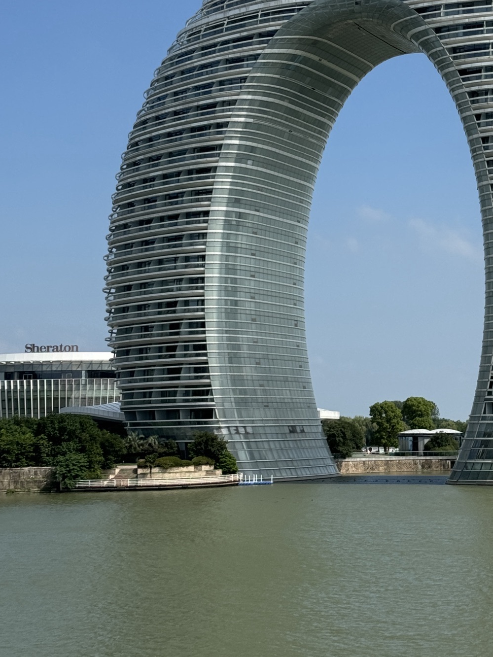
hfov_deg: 20.3
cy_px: 233
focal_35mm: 72
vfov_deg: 26.9
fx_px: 1367
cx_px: 362
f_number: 1.78
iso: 64
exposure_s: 1/5848
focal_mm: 6.76
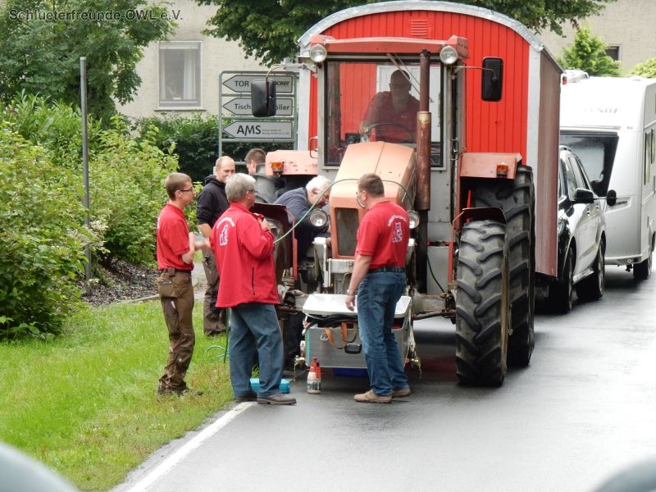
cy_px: 246
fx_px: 4340
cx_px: 328
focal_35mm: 229
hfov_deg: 8.6
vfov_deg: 6.5
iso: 250
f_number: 6.3
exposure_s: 1/30
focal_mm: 40.9
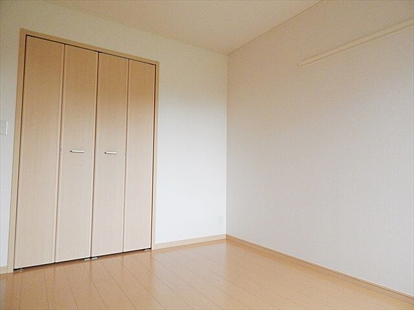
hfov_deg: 73.9
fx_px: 275
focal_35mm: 23
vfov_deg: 58.9
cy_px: 155
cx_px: 207
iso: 200
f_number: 3
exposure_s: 1/20
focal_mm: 4
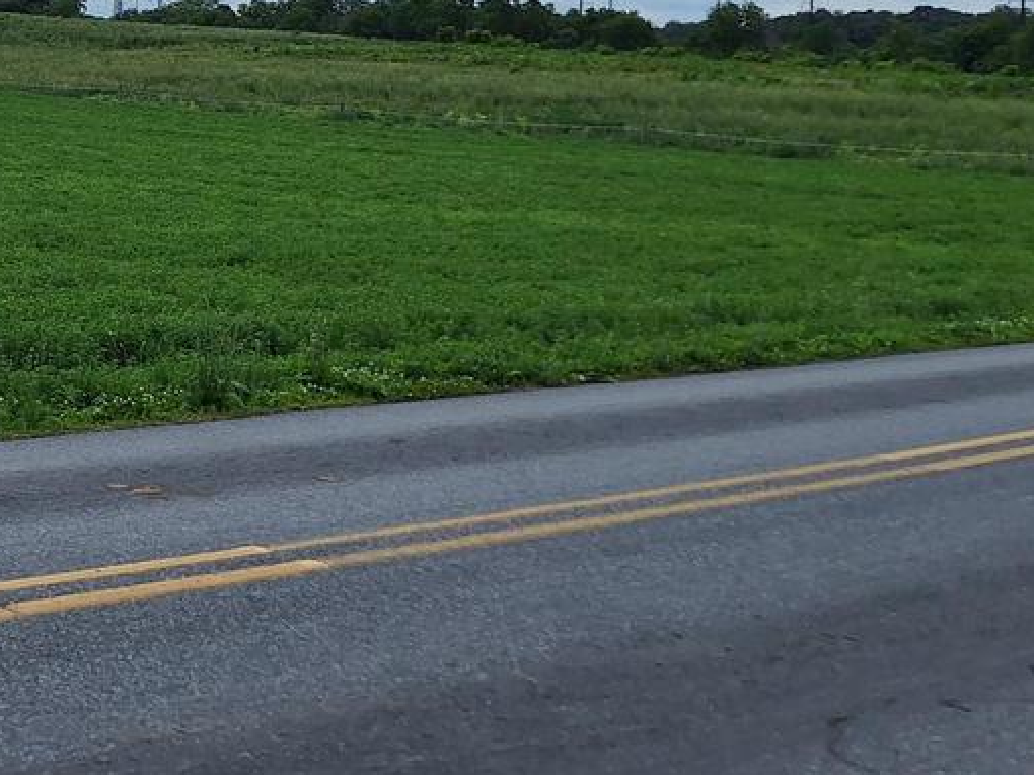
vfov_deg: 21.6
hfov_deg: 26.8
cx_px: -174
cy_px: -43
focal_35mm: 65
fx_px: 1941
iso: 40
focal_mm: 5.54
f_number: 1.8
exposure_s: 1/5814
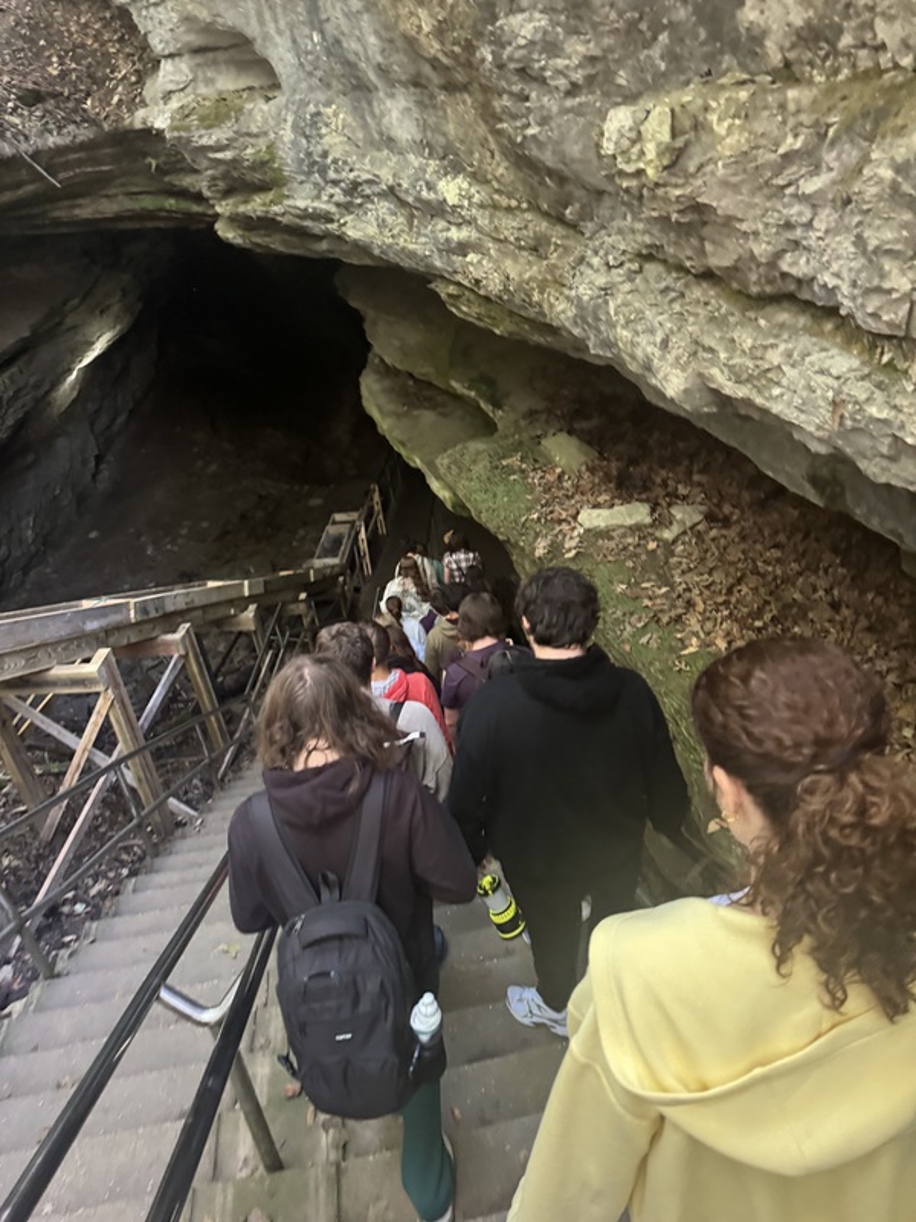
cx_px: 458
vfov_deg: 71.6
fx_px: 847
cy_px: 611
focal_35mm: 24
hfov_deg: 56.8
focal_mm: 6.76
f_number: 1.78
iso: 800
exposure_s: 1/50
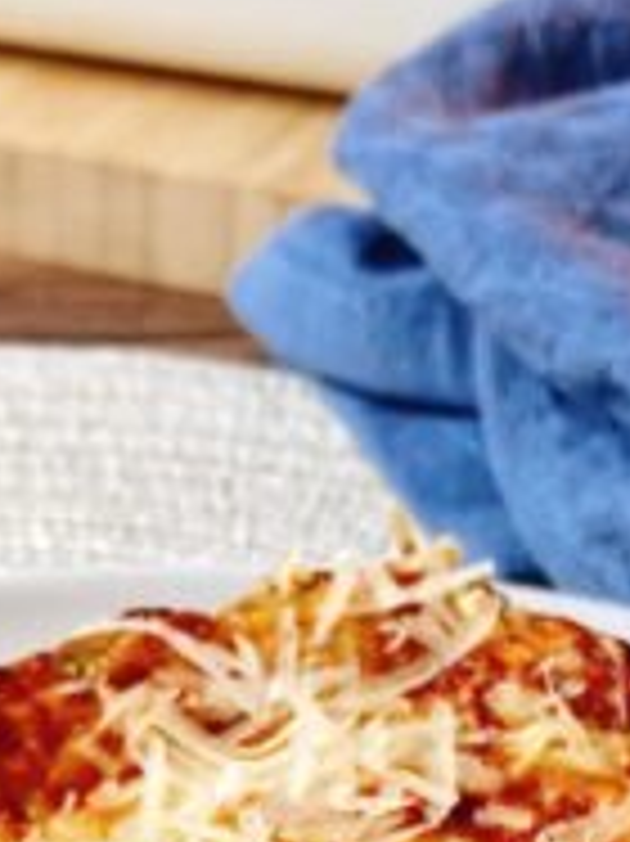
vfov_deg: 20.6
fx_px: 2186
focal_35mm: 90
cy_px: 964
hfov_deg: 16.4
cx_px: 220
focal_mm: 3.99
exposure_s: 1/100
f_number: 1.8
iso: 64
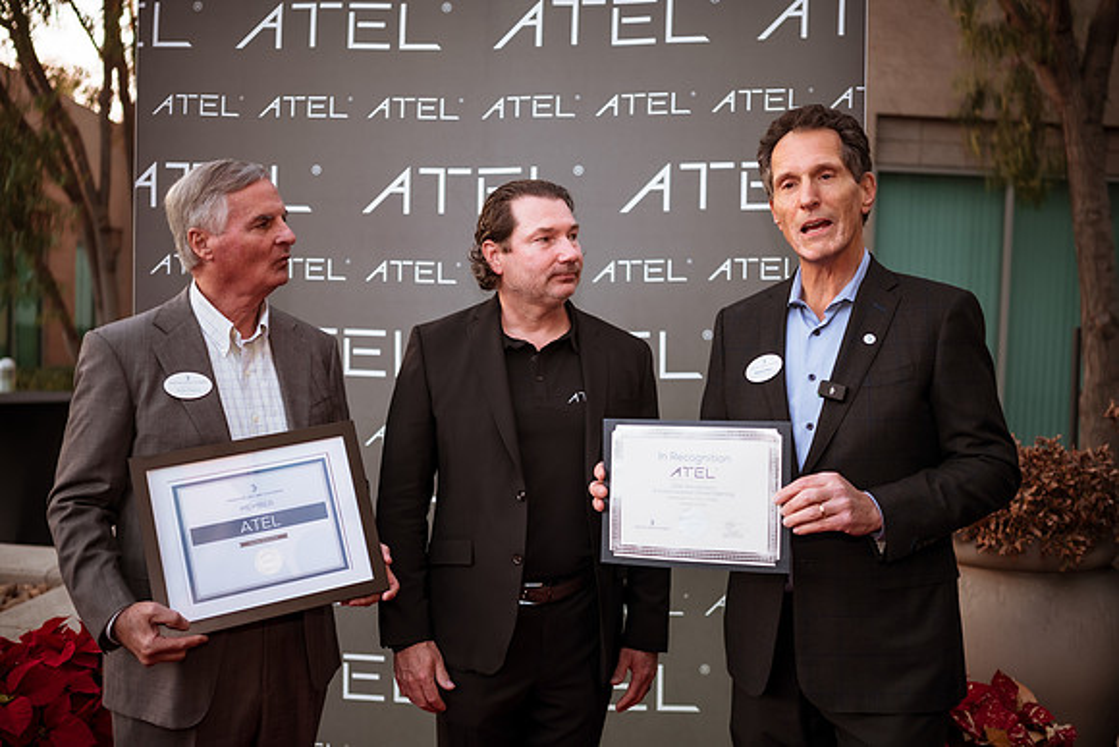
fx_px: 1088
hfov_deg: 54.4
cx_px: 560
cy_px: 374
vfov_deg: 37.9
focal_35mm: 35
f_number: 1.8
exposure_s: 1/640
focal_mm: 35
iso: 320
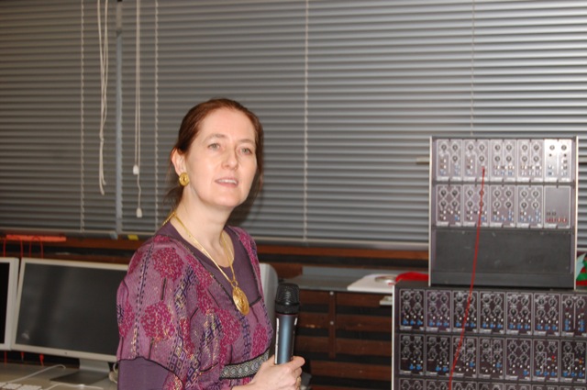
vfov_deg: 20.1
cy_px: 195
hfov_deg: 29.9
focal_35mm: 68
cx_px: 294
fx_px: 1099
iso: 400
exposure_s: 1/60
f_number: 5.3
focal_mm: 45
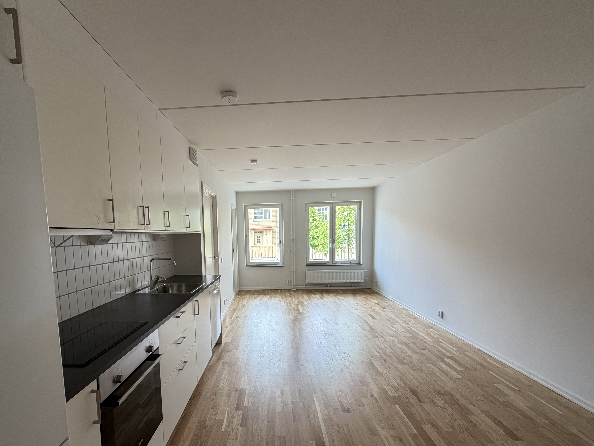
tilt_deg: -6.0
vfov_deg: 74.1
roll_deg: +1.9
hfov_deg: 90.5
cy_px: 264
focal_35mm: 17
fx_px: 292
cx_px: 257
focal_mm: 2.22
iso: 160
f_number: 2.2
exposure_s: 1/121
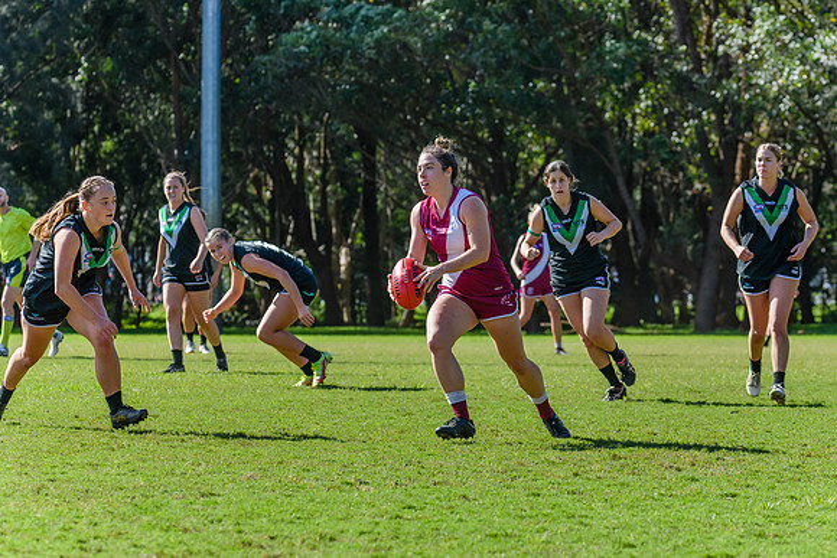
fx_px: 4337
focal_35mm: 187
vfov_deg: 7.4
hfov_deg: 11.0
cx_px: 459
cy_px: 274
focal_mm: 170
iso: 800
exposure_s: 1/1250
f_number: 7.1
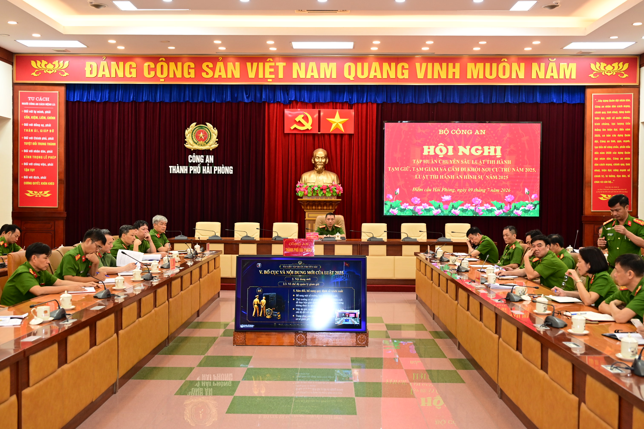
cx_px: 322
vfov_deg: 34.2
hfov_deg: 49.6
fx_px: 698
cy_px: 214
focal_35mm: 39
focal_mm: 39
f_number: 4
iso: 1600
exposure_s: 1/160
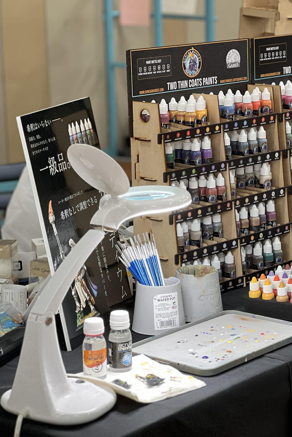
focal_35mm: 107
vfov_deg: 19.1
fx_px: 1302
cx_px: 283
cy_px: 218
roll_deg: -0.3
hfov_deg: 12.7
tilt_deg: -11.8
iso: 160
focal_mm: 9
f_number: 2.8
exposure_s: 1/50
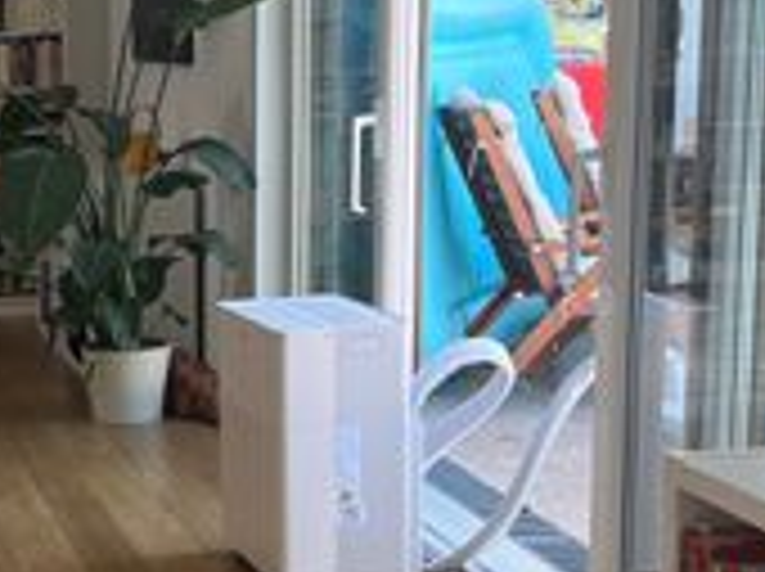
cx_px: -342
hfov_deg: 19.0
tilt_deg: -9.8
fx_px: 2030
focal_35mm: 92
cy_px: 410
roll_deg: +4.9
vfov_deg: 16.0
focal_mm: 5.1
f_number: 1.6
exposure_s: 1/133
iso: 40
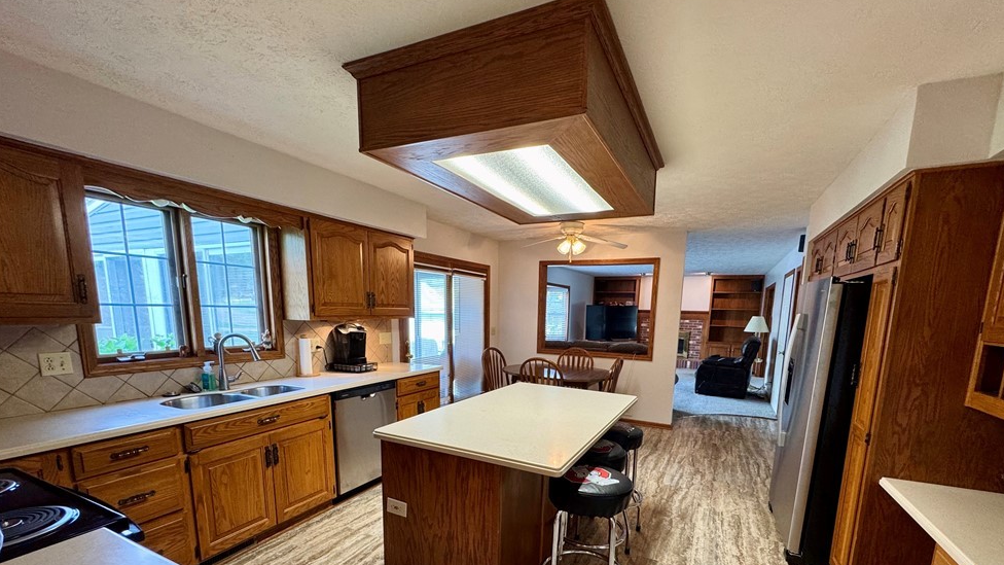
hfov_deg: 99.3
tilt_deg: -9.9
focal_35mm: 16
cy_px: 382
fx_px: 426
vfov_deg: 65.1
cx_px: 521
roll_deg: -2.0
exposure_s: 1/60
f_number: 2.2
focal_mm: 2.22
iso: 200
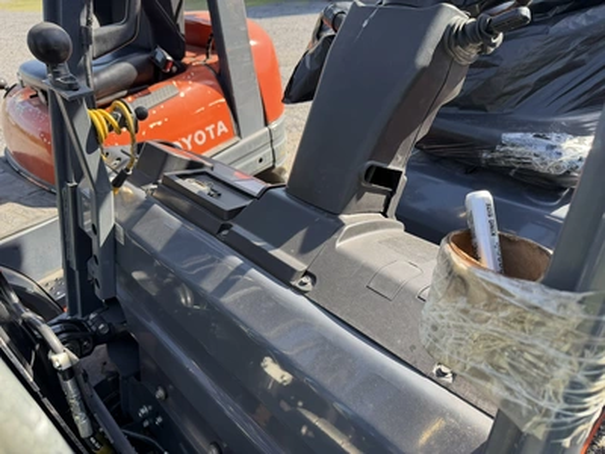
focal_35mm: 24
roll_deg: +2.4
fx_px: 419
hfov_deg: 71.6
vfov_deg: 56.8
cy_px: 227
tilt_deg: -31.9
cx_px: 302
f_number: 1.78
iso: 100
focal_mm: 6.76
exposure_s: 1/728
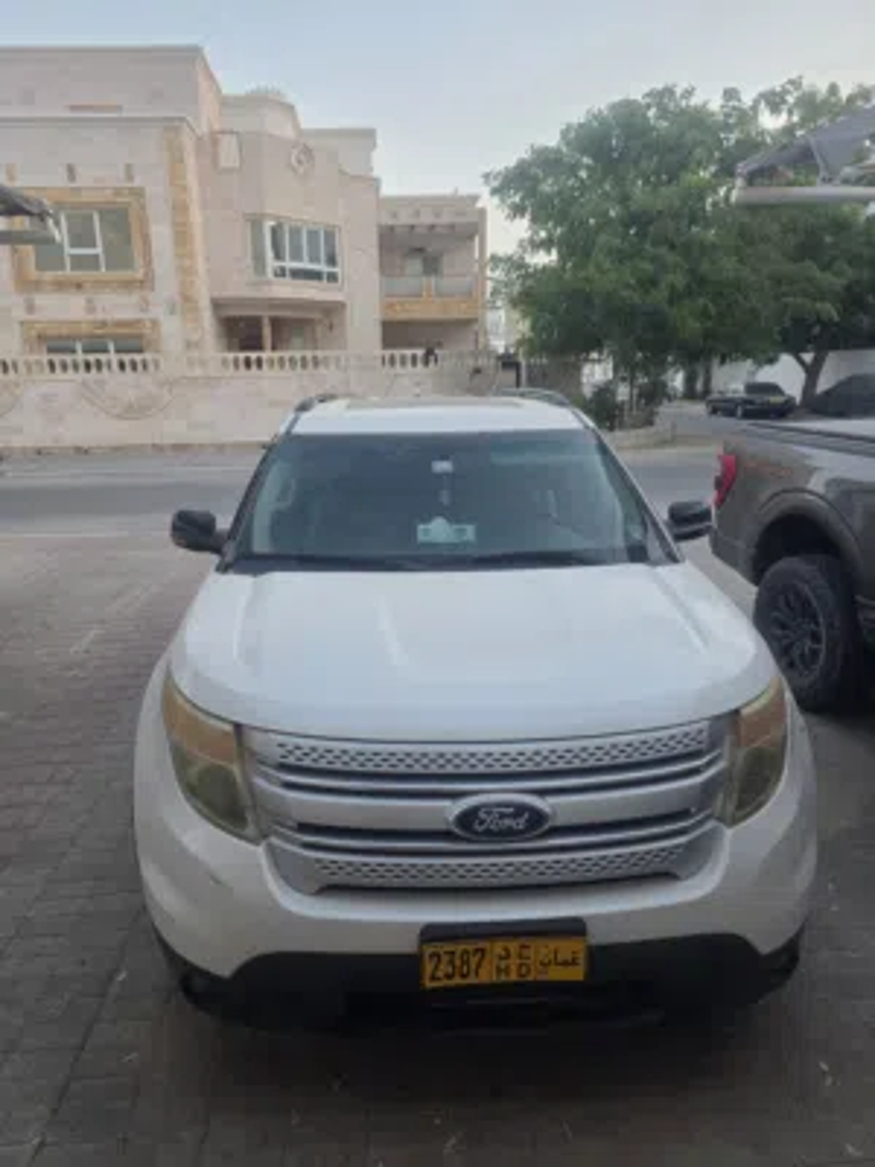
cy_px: 584
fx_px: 775
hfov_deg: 58.9
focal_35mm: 23
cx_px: 438
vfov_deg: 73.9
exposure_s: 1/180
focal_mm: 6.3
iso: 125
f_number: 1.7
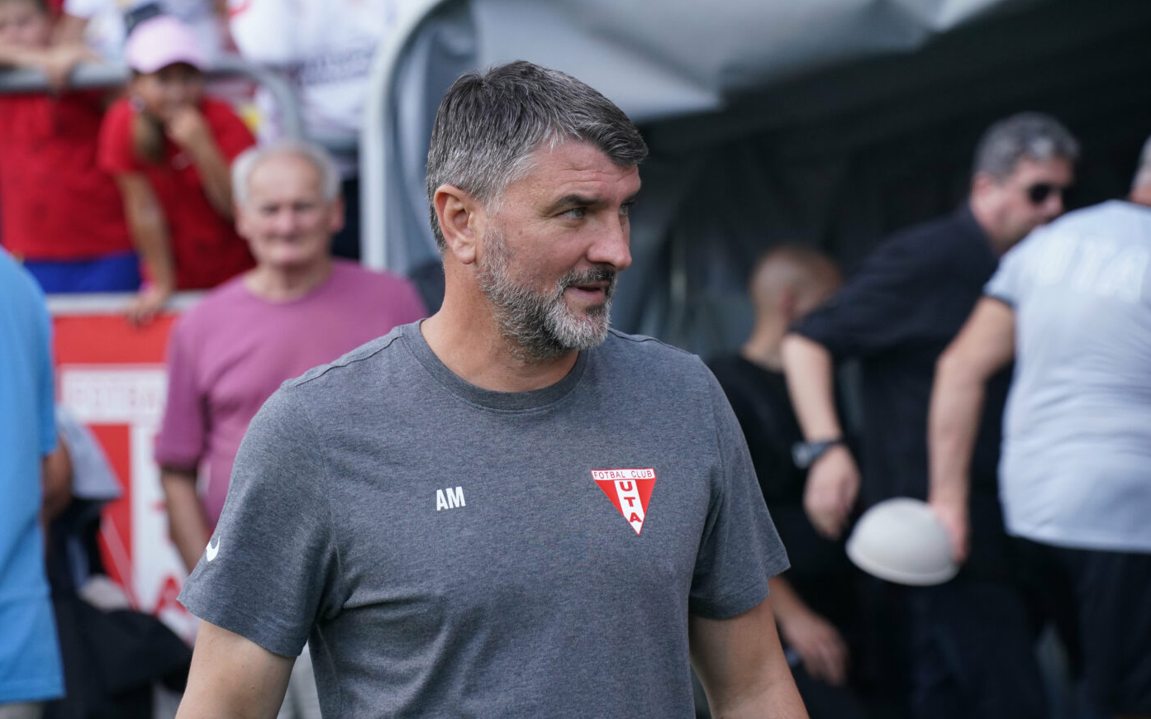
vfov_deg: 10.4
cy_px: 348
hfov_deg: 16.6
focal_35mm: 126
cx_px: 576
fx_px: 3952
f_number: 5
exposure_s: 1/2500
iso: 2500
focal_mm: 123
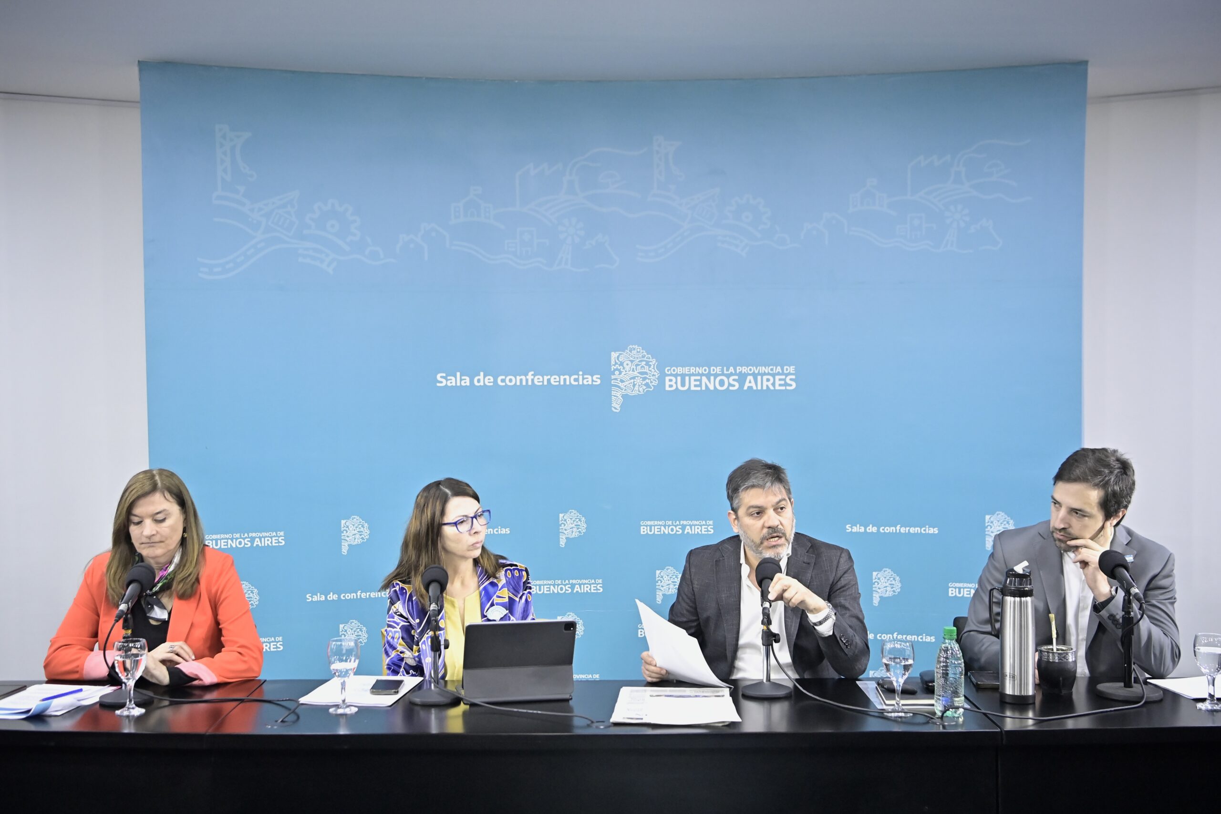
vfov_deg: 33.4
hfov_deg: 48.5
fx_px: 1357
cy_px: 407
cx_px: 610
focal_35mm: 40
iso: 5000
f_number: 3.2
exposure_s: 1/400
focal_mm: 40
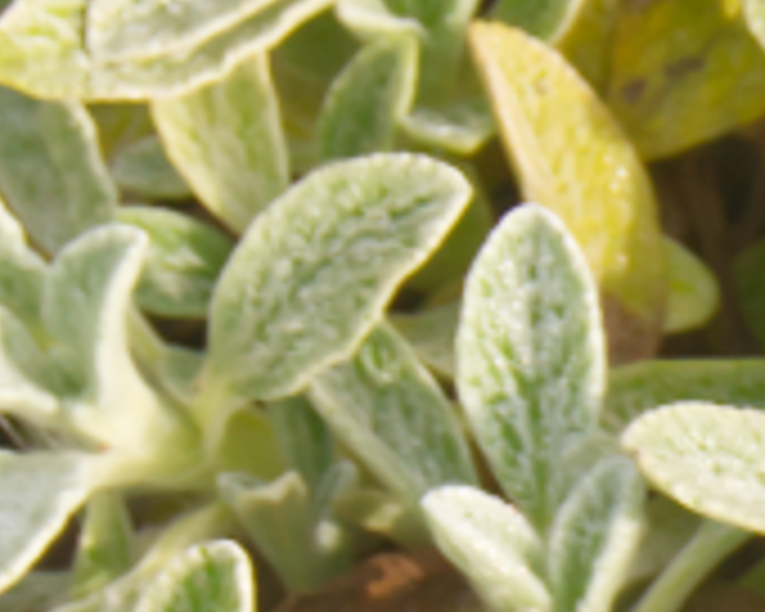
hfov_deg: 3.5
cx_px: 1148
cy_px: 652
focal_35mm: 545
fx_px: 12346
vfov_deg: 2.8
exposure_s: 1/100
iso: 200
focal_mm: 55
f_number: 13
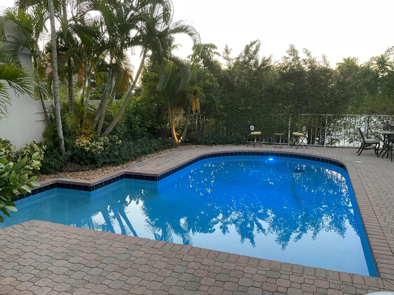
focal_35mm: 29
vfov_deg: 48.2
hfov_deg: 61.7
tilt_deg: -8.4
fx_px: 330
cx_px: 197
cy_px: 148
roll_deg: -0.2
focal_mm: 3
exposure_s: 1/60
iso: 100
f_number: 1.8
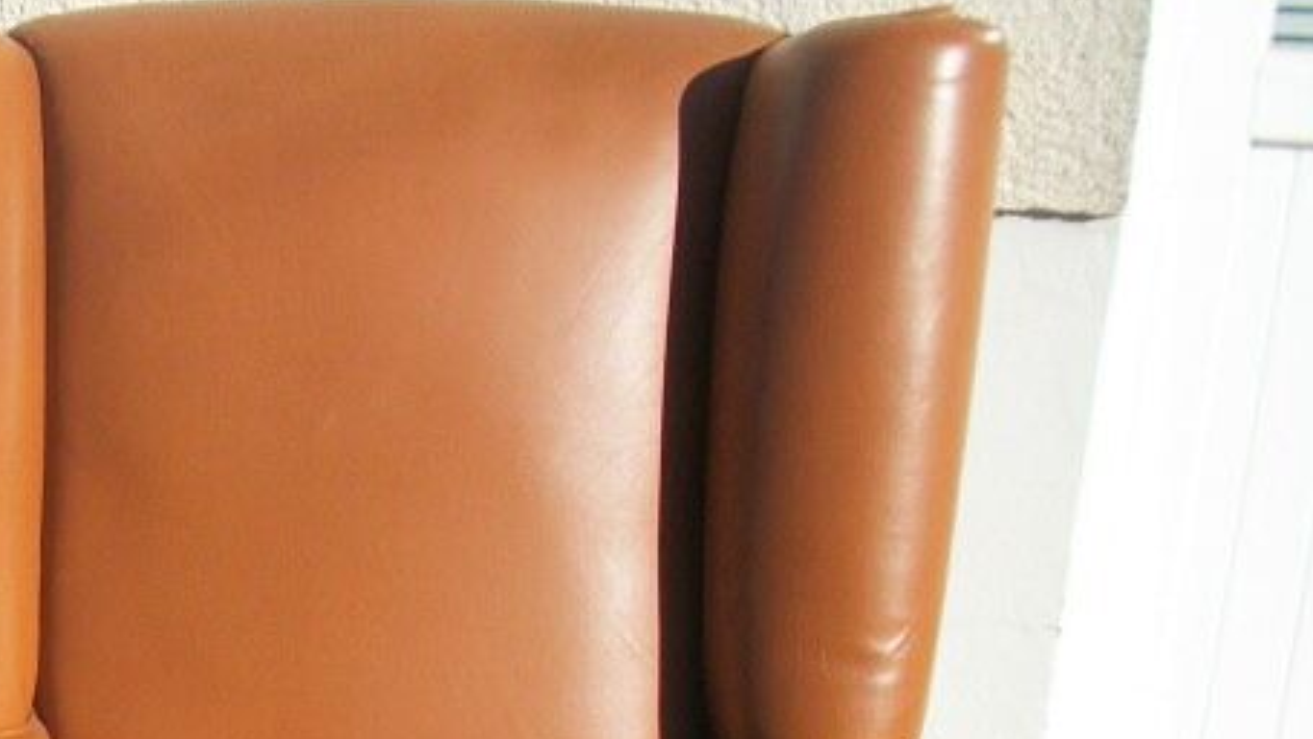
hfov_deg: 19.8
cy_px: 1077
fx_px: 3412
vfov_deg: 11.9
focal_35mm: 98
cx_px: -462
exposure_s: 1/200
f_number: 8.8
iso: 80
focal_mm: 5.7
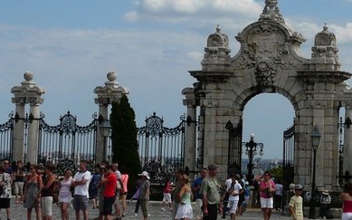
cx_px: 297
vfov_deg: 10.8
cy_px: 11
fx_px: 1151
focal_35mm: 120
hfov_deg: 17.2
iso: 100
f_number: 8
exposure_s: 1/500
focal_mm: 7
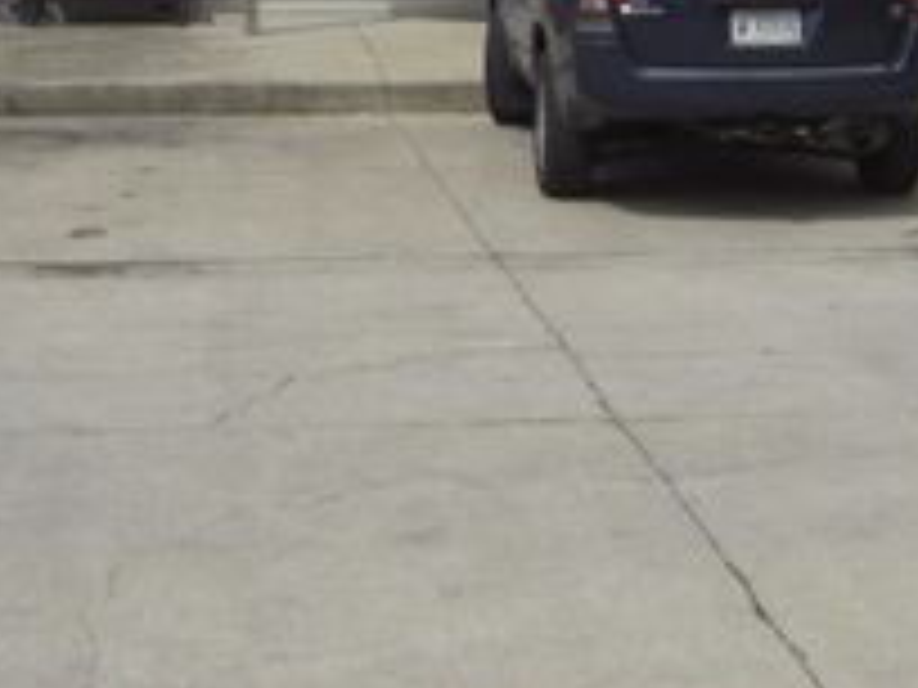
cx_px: 513
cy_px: -142
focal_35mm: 93
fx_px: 2466
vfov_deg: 15.3
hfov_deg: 21.1
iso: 64
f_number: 8
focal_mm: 6.2
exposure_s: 1/200
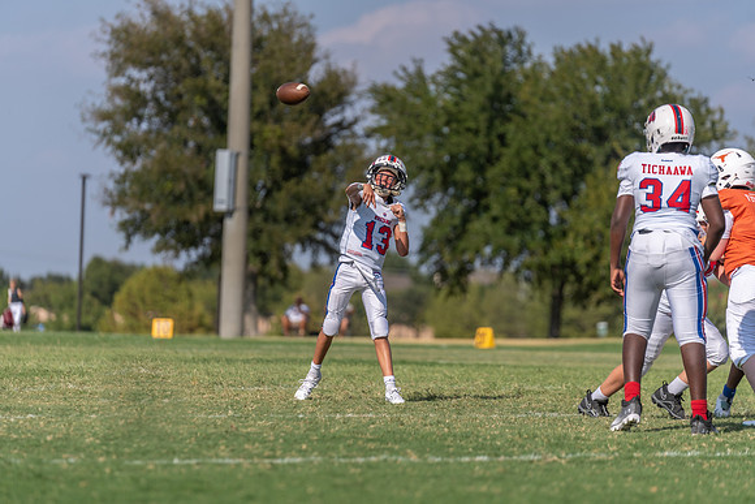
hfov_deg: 10.3
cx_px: 378
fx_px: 4195
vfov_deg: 6.9
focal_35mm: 200
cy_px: 252
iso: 100
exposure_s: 1/2500
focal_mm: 200
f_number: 3.5
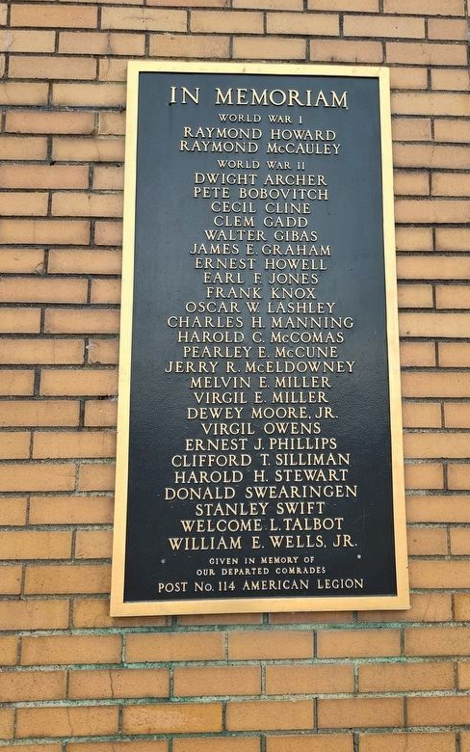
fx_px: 512
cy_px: 385
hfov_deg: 49.1
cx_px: 272
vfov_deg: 72.5
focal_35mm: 25
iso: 141
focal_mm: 5.56
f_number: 1.8
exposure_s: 1/200
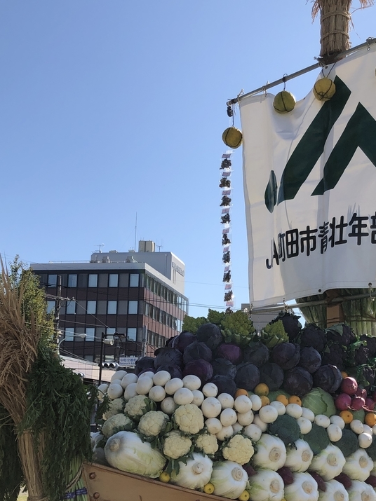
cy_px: 342
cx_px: 253
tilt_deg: +6.2
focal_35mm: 47
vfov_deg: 39.9
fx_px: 681
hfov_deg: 30.6
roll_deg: -2.3
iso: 20
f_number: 1.8
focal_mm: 4
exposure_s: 1/2183
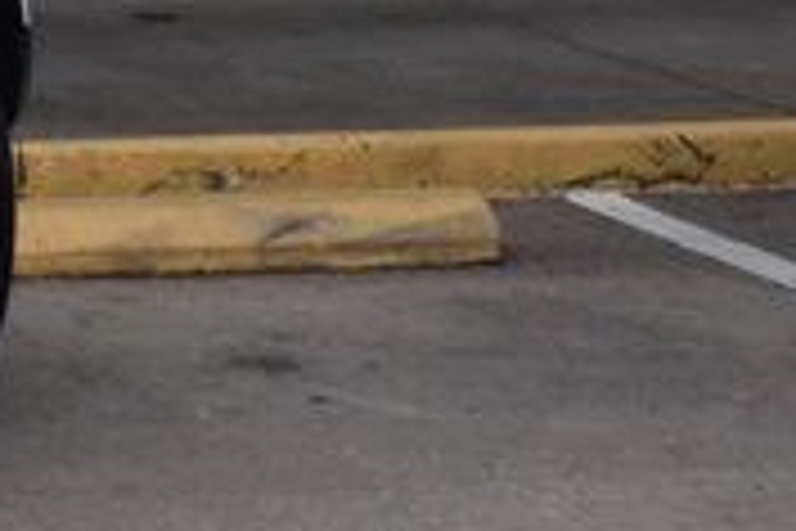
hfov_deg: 7.2
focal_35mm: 261
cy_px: -495
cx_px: -1354
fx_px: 5771
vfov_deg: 5.2
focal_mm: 30
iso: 400
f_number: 10
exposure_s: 1/320
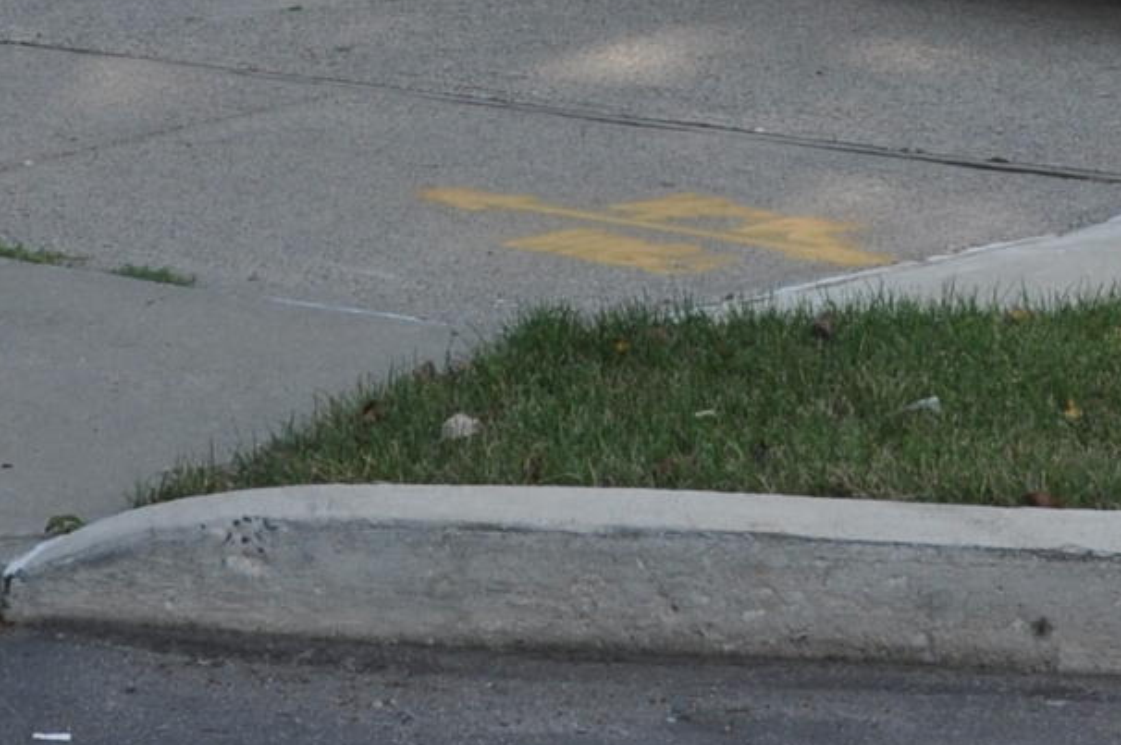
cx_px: 511
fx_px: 6005
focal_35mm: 193
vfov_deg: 6.9
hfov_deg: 10.7
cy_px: -673
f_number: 11
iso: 200
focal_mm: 26
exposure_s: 1/200
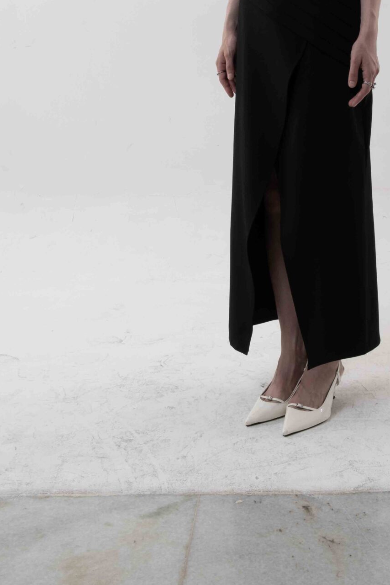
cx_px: 320
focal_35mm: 70
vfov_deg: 27.9
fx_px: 1137
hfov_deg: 19.2
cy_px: 69
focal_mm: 23
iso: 80
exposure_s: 1/125
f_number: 13
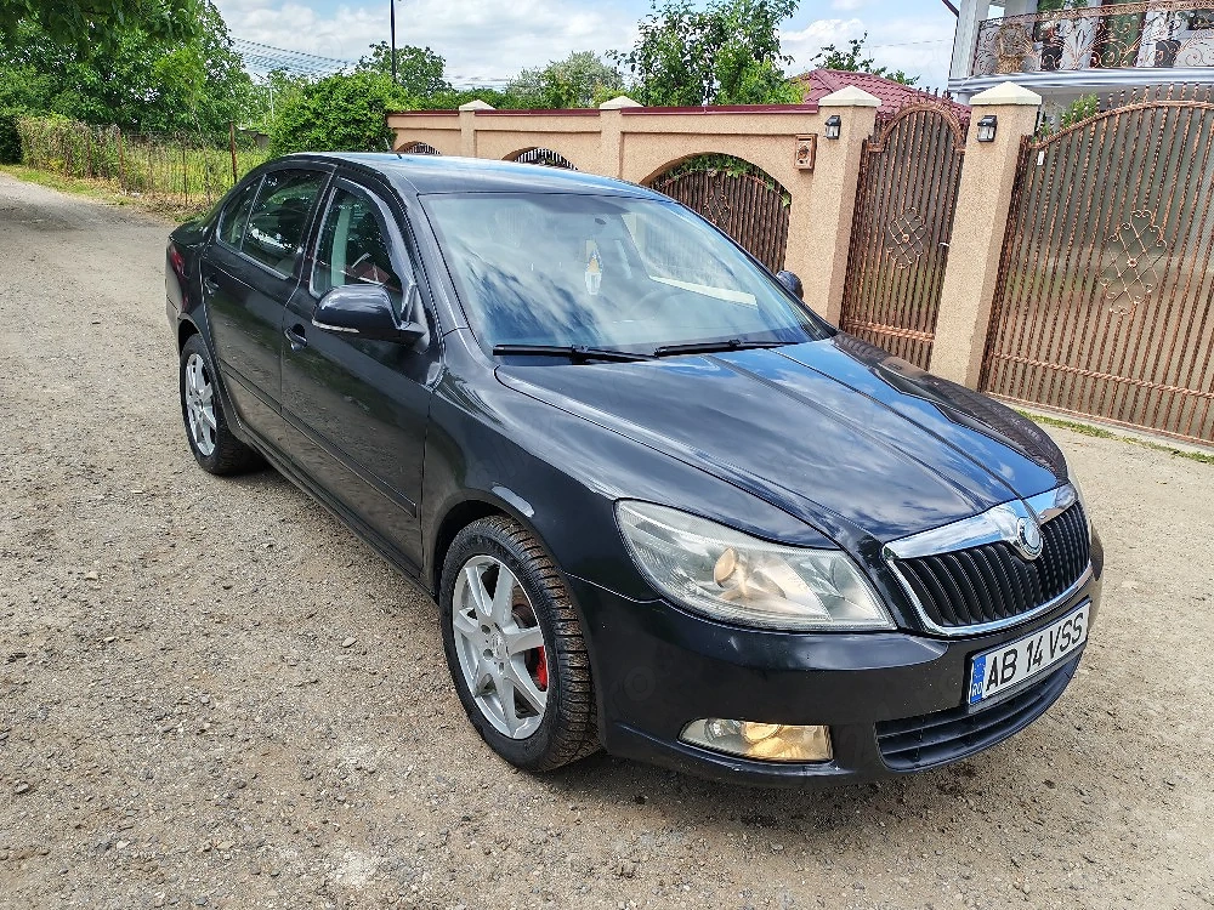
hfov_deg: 65.3
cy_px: 455
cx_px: 607
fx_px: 947
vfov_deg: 51.4
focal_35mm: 27
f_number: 1.9
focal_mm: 6.12
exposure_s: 1/435
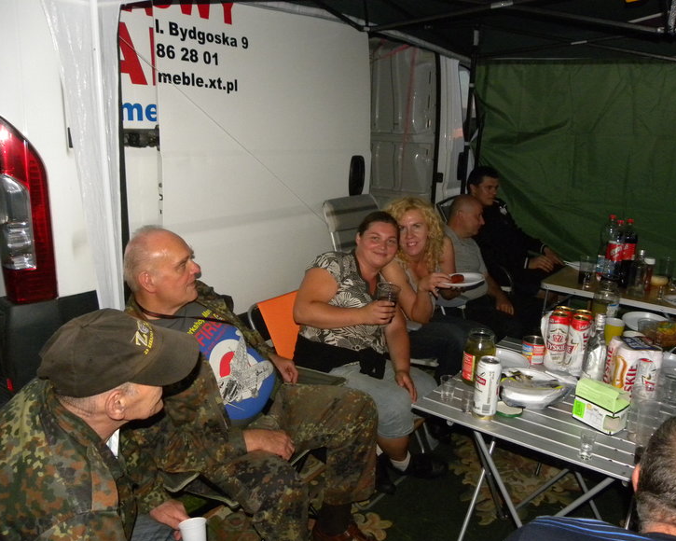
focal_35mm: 28
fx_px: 560
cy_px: 272
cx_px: 358
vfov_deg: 51.5
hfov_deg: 62.2
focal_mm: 4.6
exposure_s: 1/30
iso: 400
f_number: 3.2
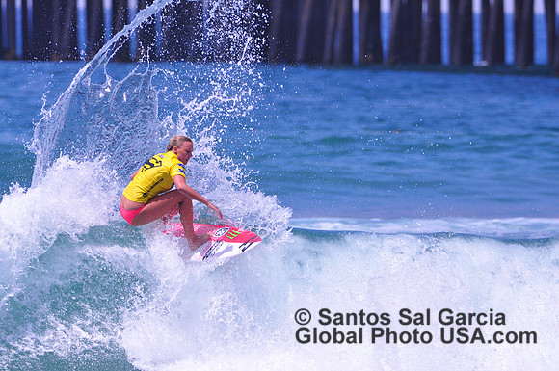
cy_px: 186
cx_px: 280
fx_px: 9071
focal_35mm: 585
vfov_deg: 2.3
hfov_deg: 3.5
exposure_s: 1/4000
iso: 640
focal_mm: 390
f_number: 5.6
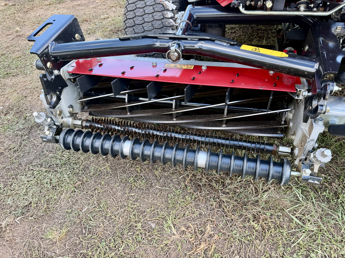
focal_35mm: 24
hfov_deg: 71.6
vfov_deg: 56.8
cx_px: 172
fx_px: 239
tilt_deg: -48.2
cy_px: 129
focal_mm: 6.76
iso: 80
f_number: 1.78
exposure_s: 1/251
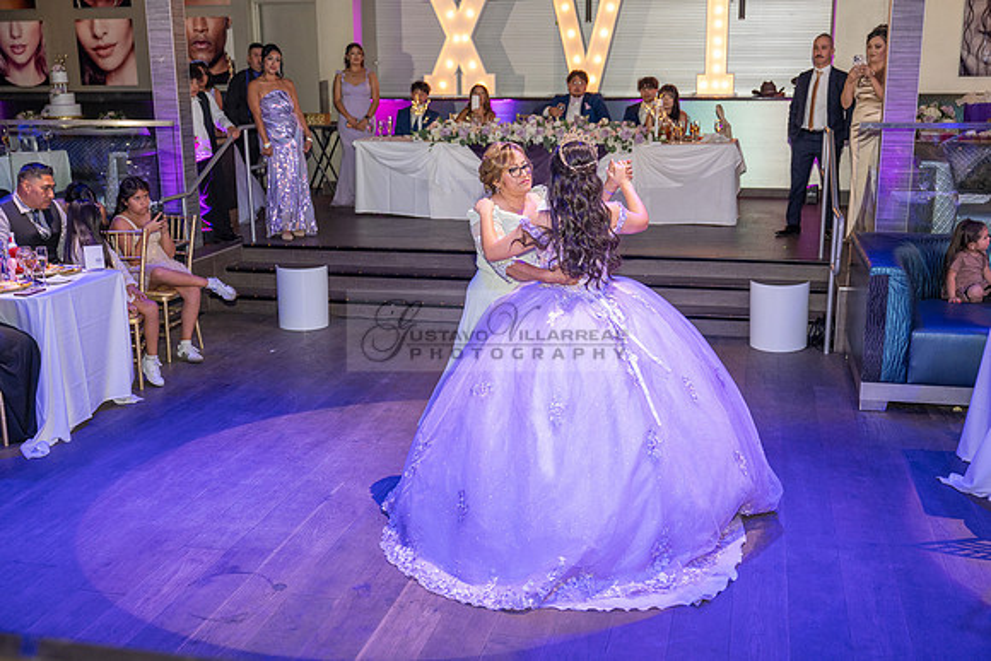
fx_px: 1074
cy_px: 330
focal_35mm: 39
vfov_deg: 34.2
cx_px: 496
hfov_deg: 49.5
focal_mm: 39
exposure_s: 1/125
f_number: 3.5
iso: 1000
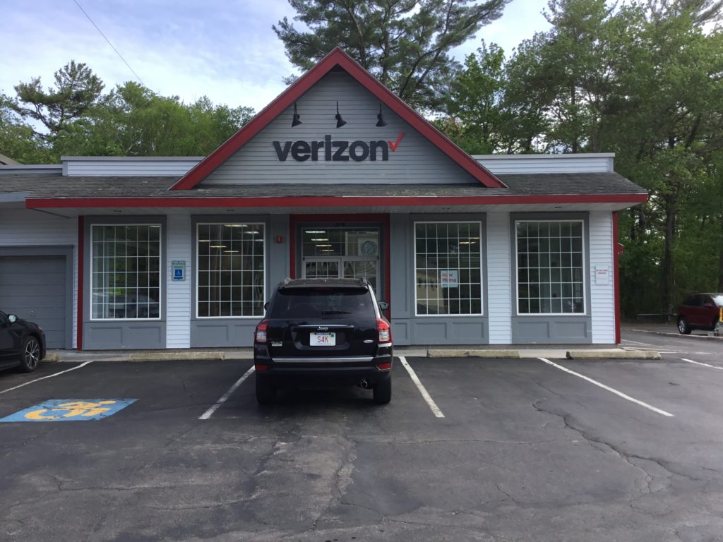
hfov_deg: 58.4
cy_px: 271
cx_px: 362
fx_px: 647
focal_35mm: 31
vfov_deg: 45.4
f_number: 2.4
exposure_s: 1/519
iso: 25
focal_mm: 3.3
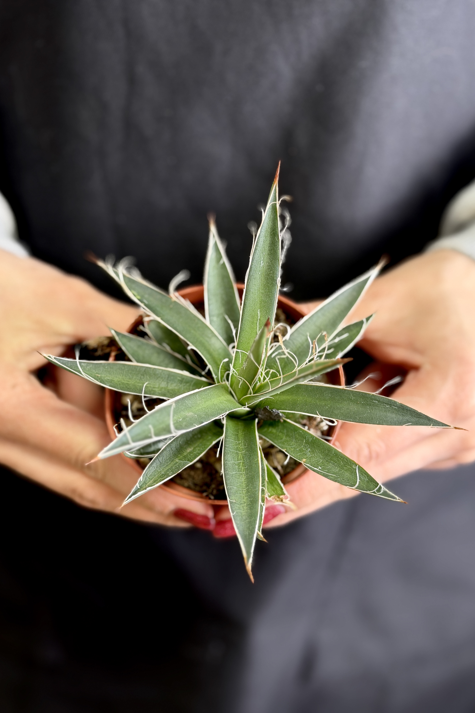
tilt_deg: -35.8
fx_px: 990
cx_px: 242
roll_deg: -2.0
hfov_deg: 27.0
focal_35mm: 50
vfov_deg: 39.6
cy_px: 356
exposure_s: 1/60
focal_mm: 6.76
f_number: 1.78
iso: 100
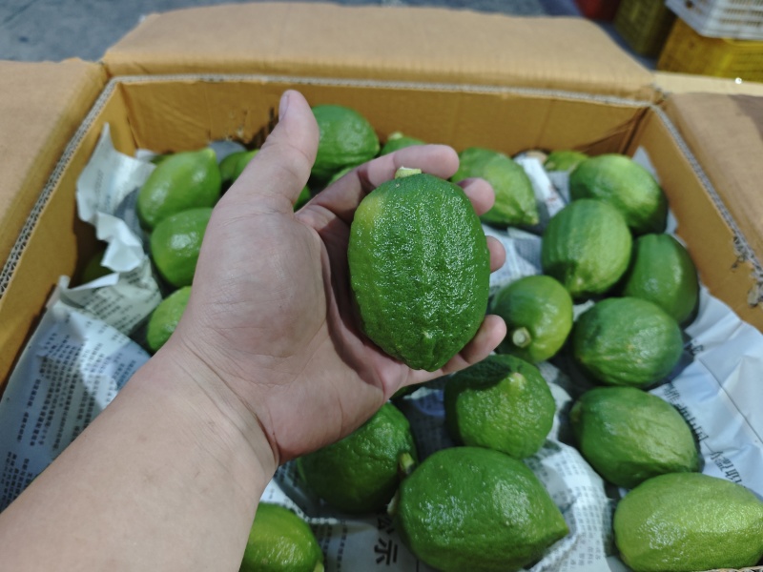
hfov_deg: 71.6
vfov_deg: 56.8
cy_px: 286
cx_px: 382
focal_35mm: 24
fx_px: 529
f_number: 1.6
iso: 1000
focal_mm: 5.84
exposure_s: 1/33.3
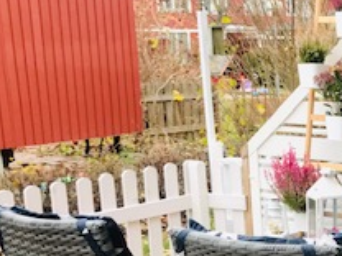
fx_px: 850
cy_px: 243
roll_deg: +0.5
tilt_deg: -12.8
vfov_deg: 16.9
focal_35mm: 86
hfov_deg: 20.9
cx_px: 434
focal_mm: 3.99
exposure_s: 1/100
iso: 40
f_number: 1.8
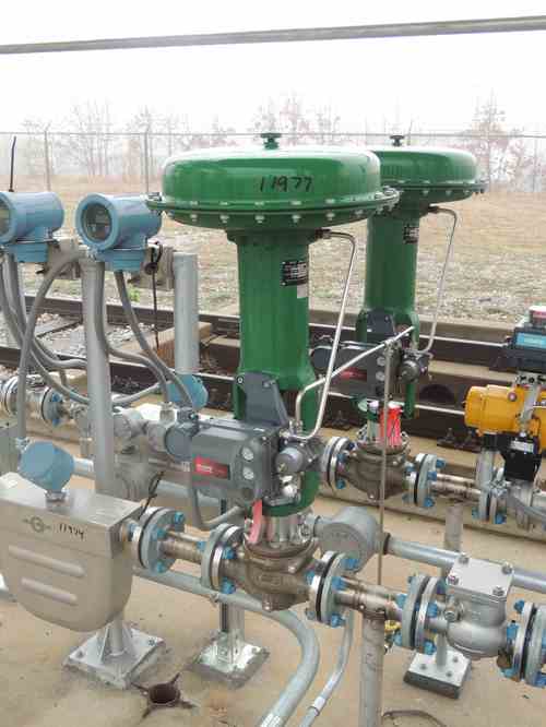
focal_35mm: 35
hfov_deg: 40.7
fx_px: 736
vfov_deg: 52.6
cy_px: 364
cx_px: 273
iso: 125
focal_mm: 6.2
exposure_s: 1/50
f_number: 3.3
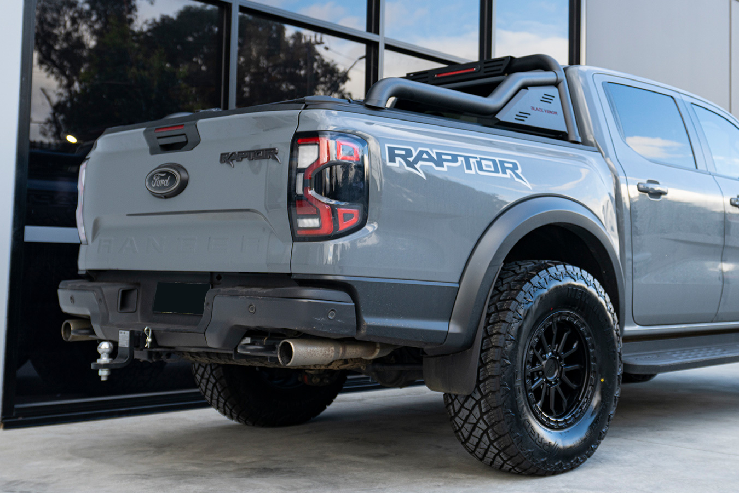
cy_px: 210
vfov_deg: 33.3
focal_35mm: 40
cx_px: 479
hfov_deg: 47.8
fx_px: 821
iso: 160
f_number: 4
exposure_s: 1/60
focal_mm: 30
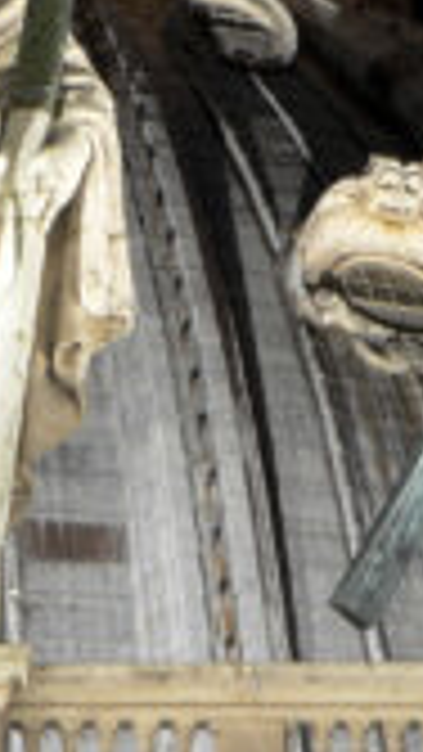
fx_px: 20173
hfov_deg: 1.2
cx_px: 189
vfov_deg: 2.1
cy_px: -754
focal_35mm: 1012
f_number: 11
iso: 100
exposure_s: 15
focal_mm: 105
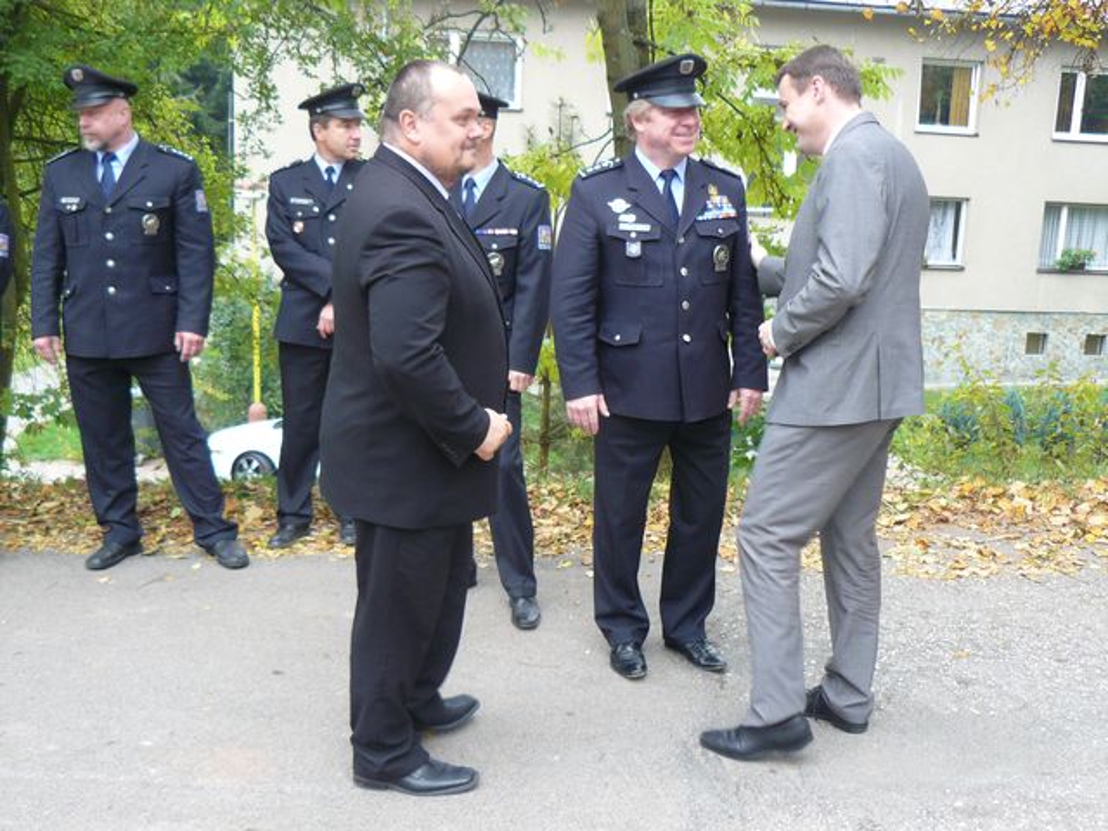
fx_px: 1376
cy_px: 416
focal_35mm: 43
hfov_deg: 43.9
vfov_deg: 33.6
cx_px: 554
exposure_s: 1/30
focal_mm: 7.1
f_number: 2.8
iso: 125
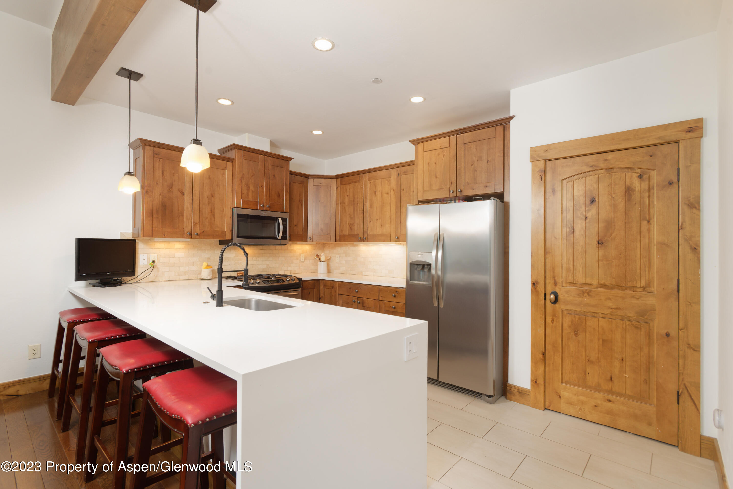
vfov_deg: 70.5
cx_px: 366
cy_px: 244
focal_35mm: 17
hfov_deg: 93.3
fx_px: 346
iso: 400
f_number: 7.1
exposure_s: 1/40
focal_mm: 17
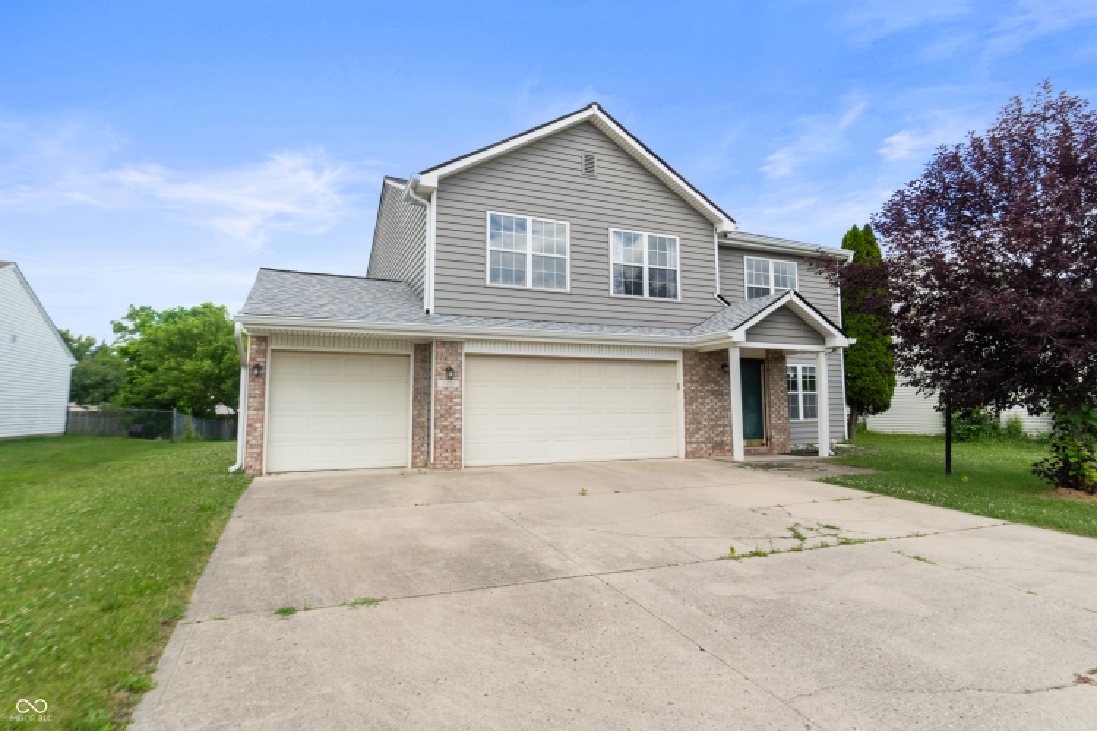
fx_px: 548
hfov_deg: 90.0
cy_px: 366
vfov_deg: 67.4
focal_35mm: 18
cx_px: 548
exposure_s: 1/250
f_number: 9
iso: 250
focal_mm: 12
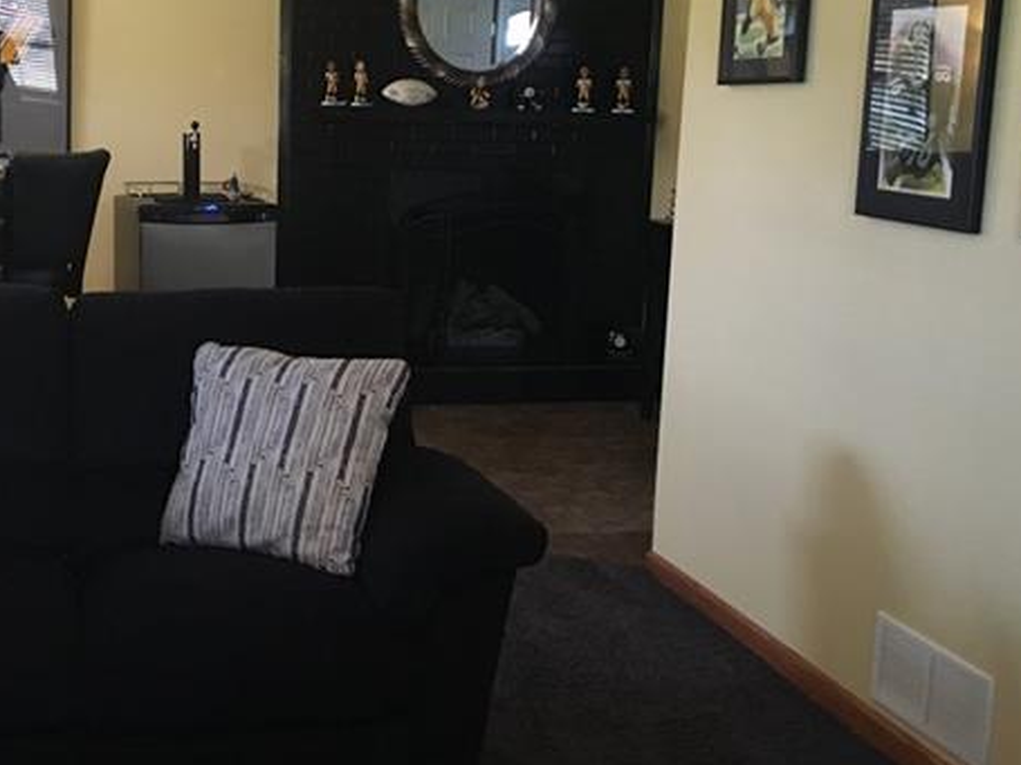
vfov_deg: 28.5
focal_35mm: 51
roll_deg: -1.4
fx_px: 1504
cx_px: 301
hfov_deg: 36.9
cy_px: 330
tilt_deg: -8.9
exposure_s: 1/30
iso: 200
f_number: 2.2
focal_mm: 4.15
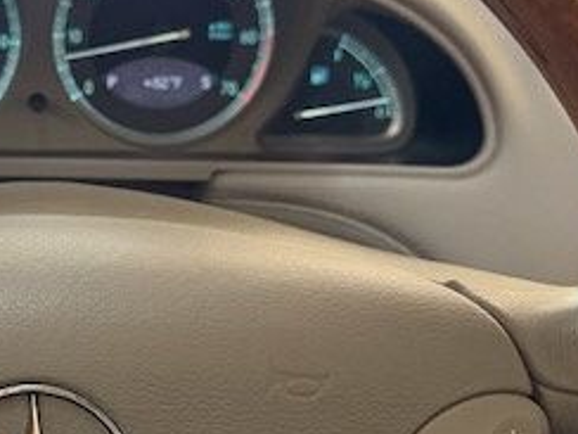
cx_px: 38
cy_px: 213
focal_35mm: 63
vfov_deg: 23.3
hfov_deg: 29.2
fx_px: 1052
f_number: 1.78
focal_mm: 6.76
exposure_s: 1/60
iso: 500
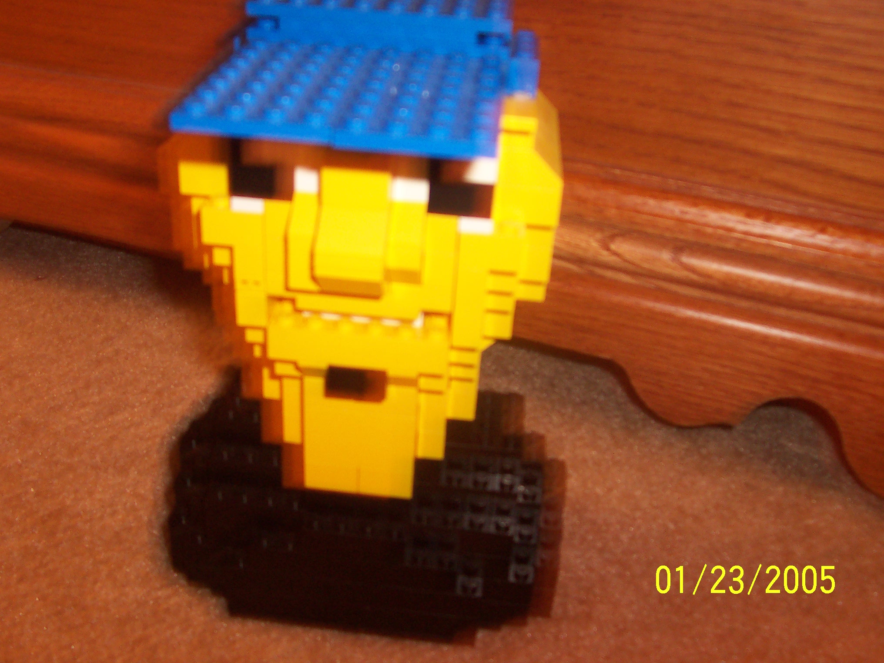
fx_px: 945
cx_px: 442
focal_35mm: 37
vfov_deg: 38.7
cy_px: 332
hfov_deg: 50.1
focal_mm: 5.6
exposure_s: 1/2
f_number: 2.8
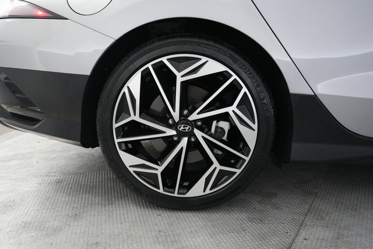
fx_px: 249
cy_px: 124
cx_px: 186
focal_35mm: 24
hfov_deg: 73.8
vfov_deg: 53.1
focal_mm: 24
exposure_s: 1/160
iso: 3200
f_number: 2.8
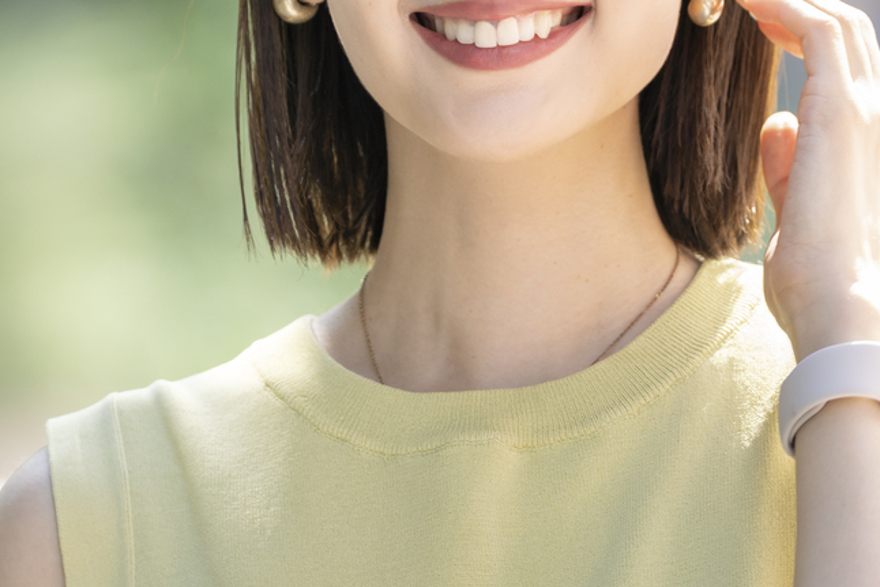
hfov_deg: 3.3
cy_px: 299
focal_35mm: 619
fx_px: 15134
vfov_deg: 2.2
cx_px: 614
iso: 250
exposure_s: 1/320
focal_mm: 200
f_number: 2.8
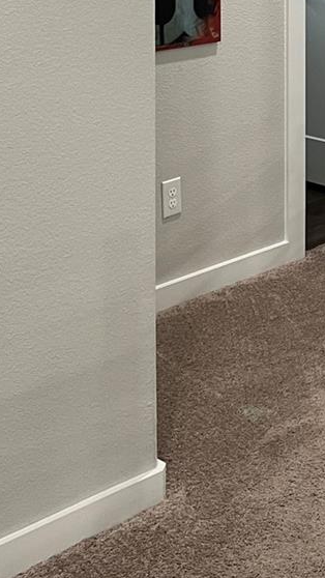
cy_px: -58
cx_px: 320
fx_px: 1195
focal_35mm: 78
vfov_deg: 25.2
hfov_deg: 15.2
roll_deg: +2.0
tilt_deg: -2.1
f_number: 1.5
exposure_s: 1/60
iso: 100
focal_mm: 5.7
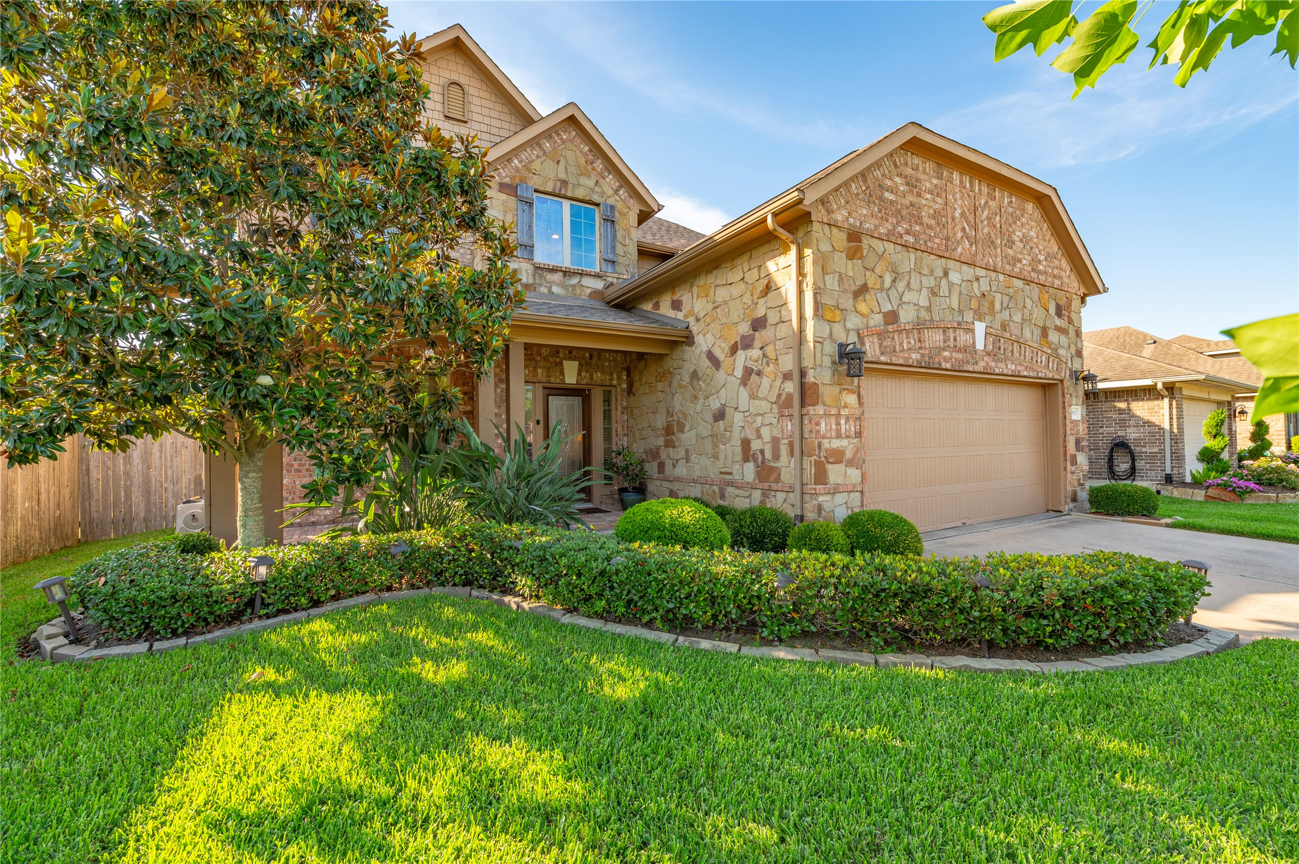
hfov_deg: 100.4
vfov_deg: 77.2
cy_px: 432
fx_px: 541
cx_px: 650
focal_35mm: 15
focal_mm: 15
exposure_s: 1/50
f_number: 11
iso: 125
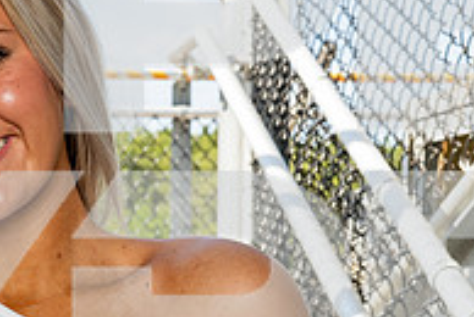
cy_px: 298
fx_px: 1582
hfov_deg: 16.7
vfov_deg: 11.4
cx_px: 14
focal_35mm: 120
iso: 400
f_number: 8
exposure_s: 1/250
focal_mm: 38
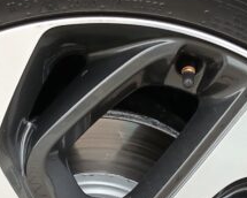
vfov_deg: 12.4
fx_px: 885
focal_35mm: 121
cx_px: 105
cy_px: 241
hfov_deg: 15.9
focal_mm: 3.98
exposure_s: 1/50
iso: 50
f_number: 1.8
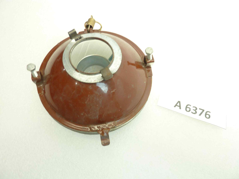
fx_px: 173
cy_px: 90
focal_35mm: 25
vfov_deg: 54.9
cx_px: 120
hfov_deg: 69.4
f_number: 3.3
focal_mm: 4.1
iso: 80
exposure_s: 1/10
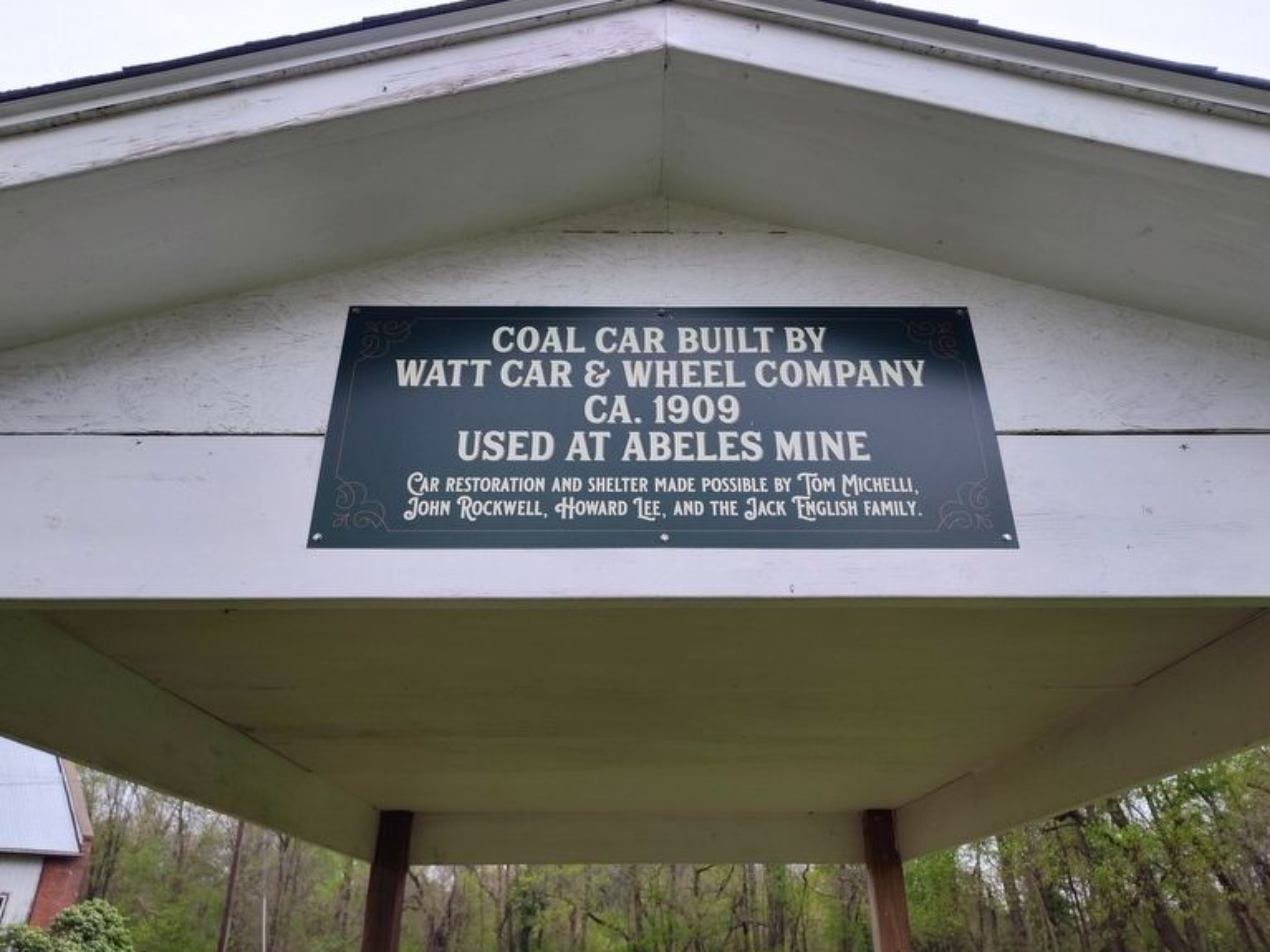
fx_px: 880
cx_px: 636
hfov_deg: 71.6
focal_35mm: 24
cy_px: 472
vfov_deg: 56.8
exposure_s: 1/208
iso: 100
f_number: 1.8
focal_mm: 5.56
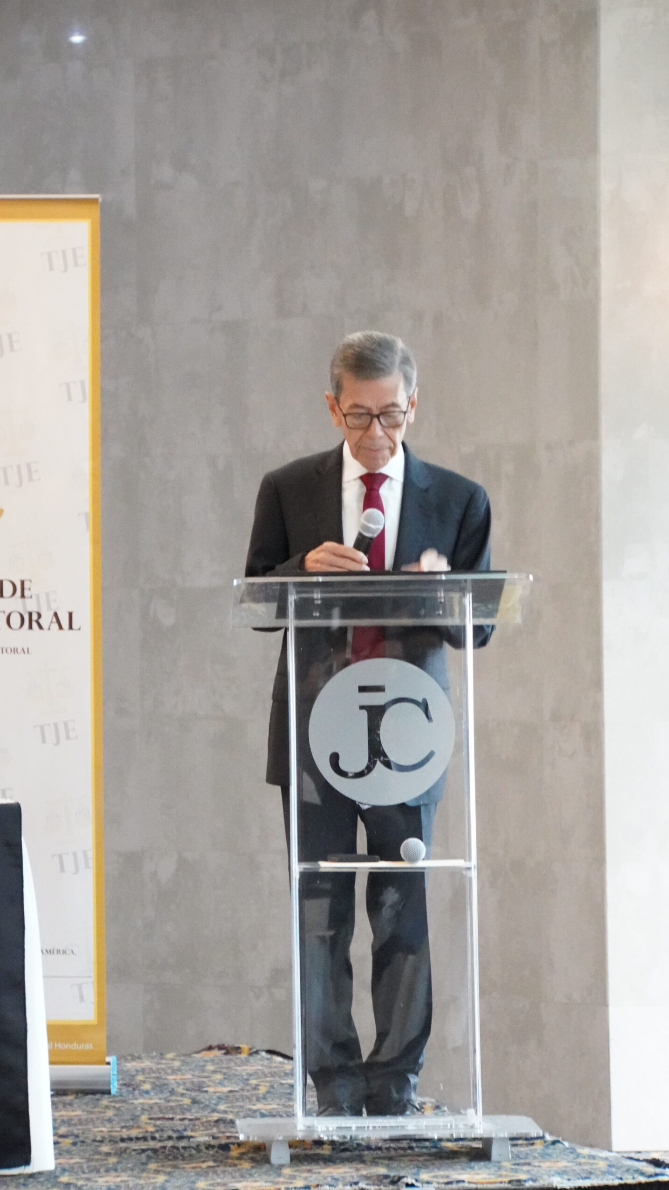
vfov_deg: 11.3
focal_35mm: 190
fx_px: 5993
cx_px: 290
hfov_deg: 6.4
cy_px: 594
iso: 12800
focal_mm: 121
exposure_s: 1/30
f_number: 6.3
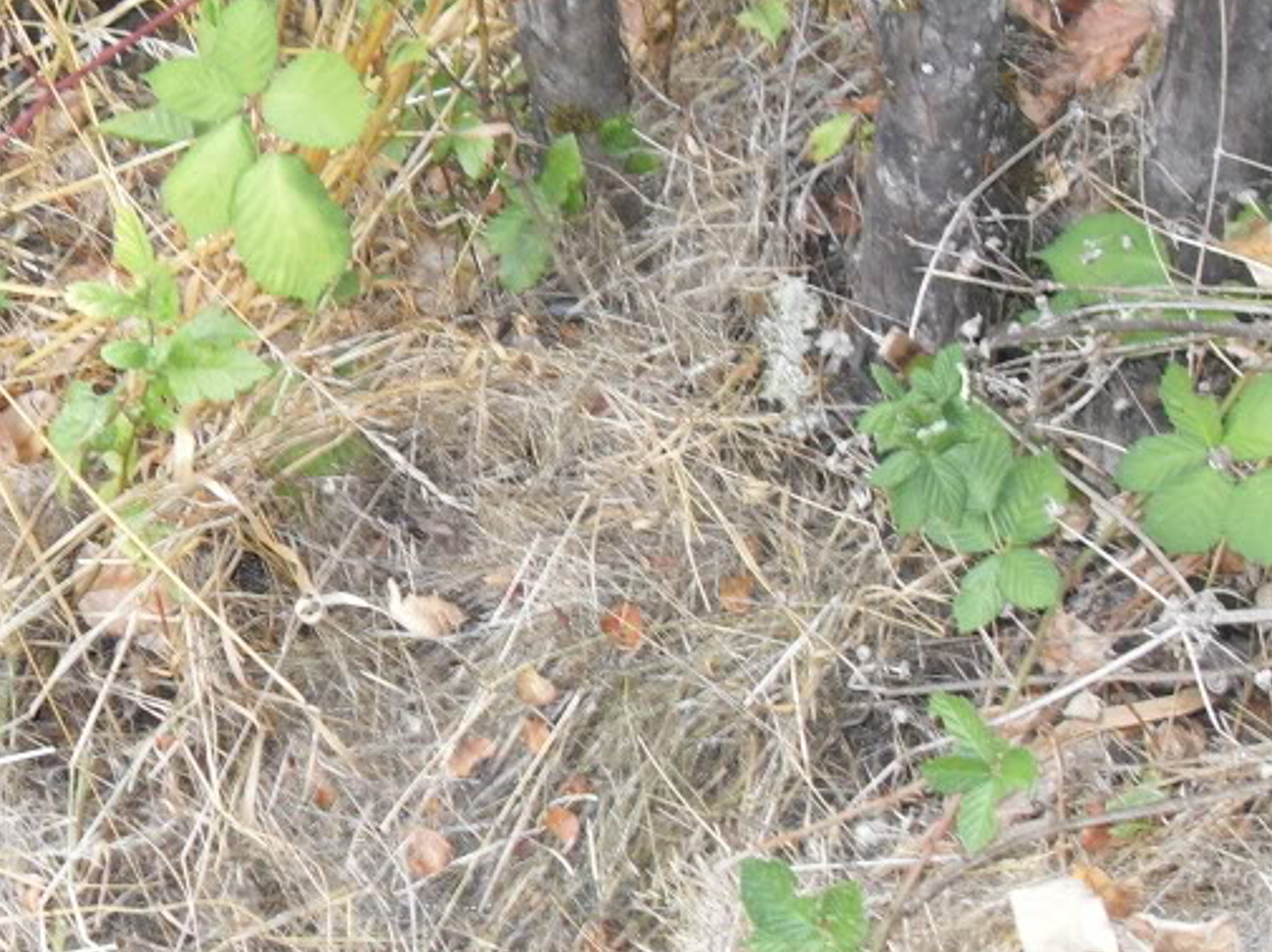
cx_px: 599
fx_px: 2534
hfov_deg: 28.2
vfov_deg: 21.3
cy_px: 395
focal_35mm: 69
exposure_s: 1/45
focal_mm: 6.3
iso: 100
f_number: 2.8
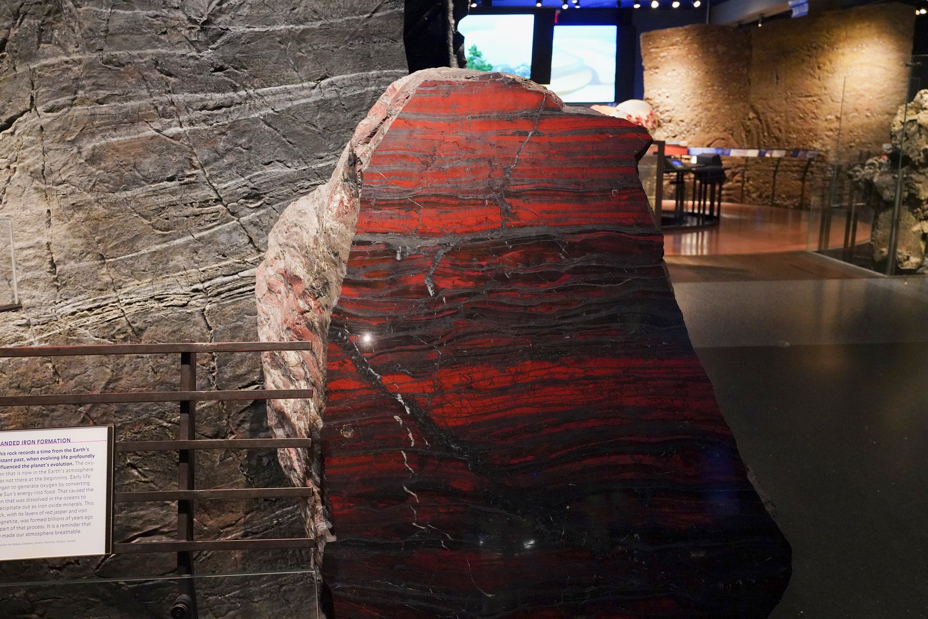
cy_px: 310
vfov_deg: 42.3
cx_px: 464
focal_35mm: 31
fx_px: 799
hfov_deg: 60.3
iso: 10000
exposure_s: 1/80
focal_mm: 31
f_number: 5
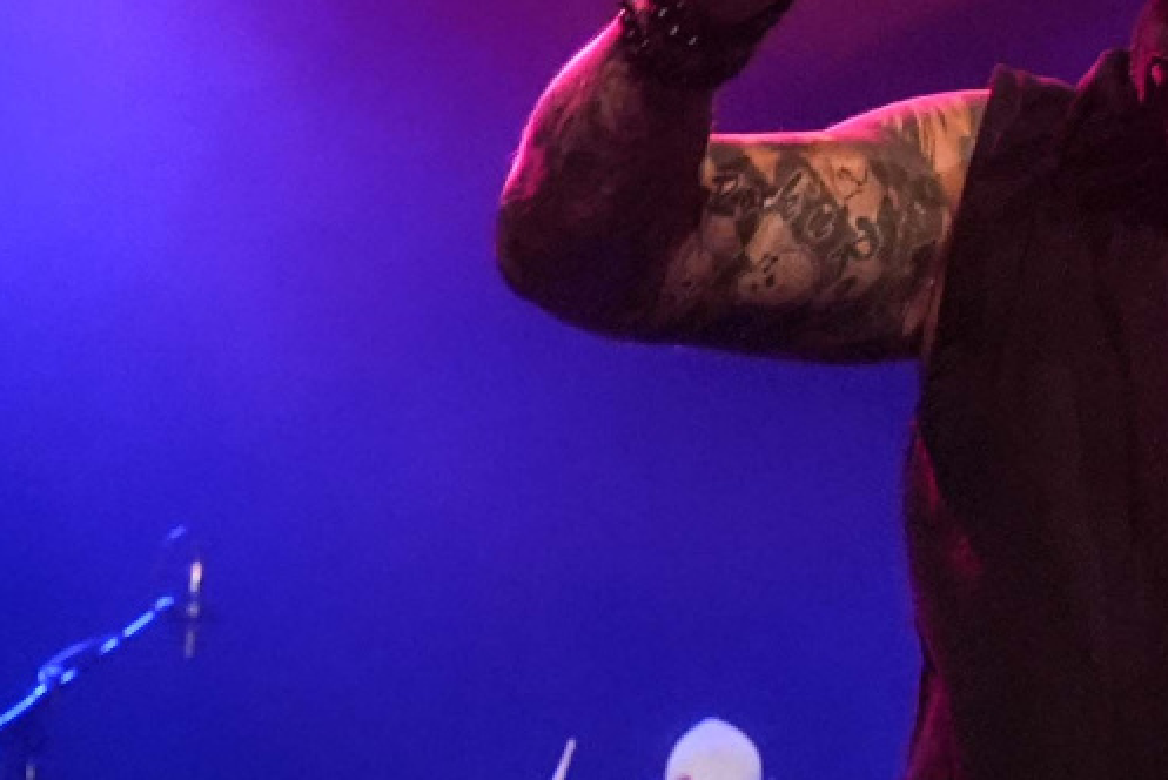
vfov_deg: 10.6
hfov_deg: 14.0
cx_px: 2088
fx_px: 4220
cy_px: 449
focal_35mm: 130
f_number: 4
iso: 5000
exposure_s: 1/500
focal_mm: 24
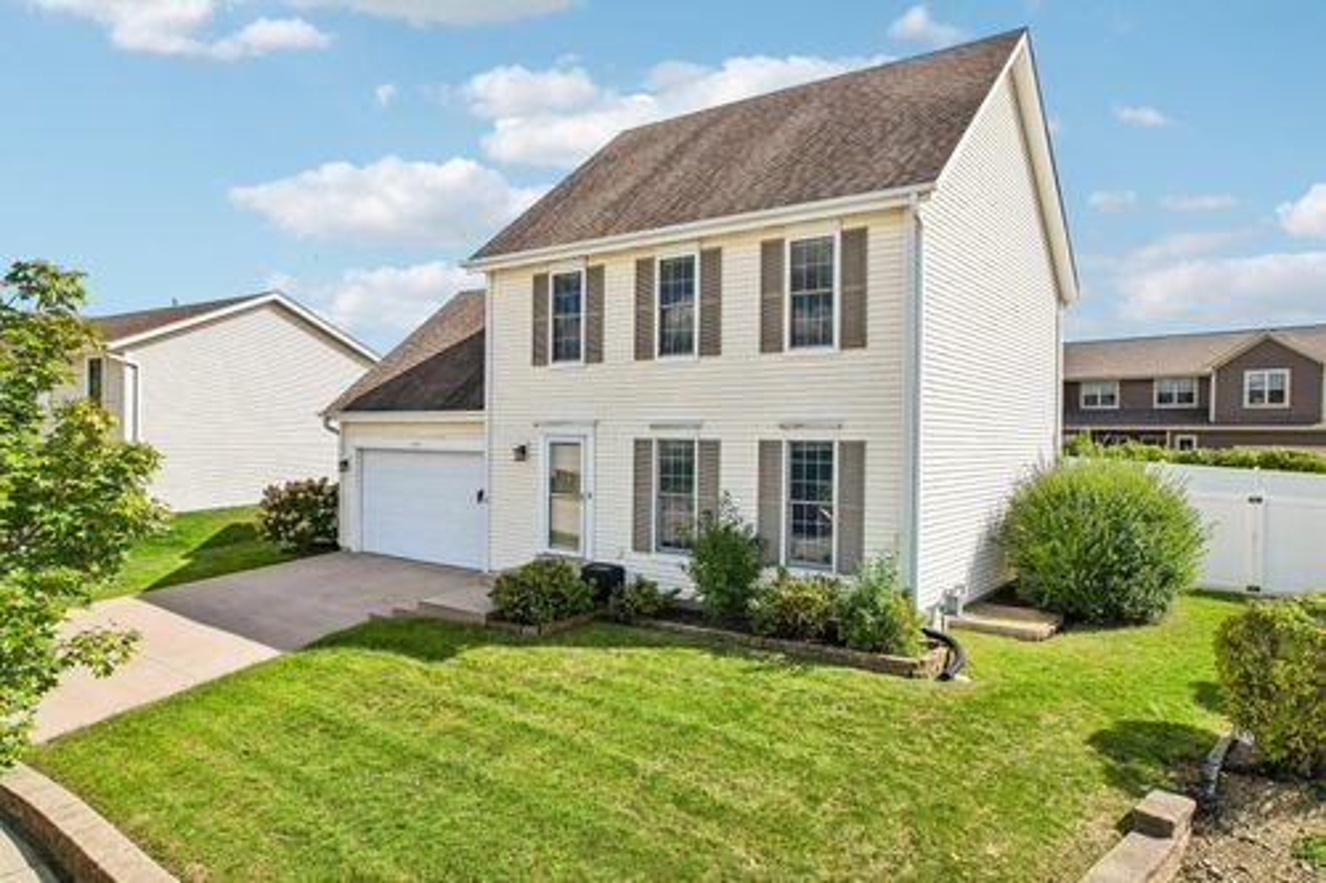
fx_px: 810
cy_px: 442
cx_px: 663
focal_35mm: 22
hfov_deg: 78.6
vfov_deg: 57.2
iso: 100
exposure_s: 1/1600
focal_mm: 8.4
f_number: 2.8
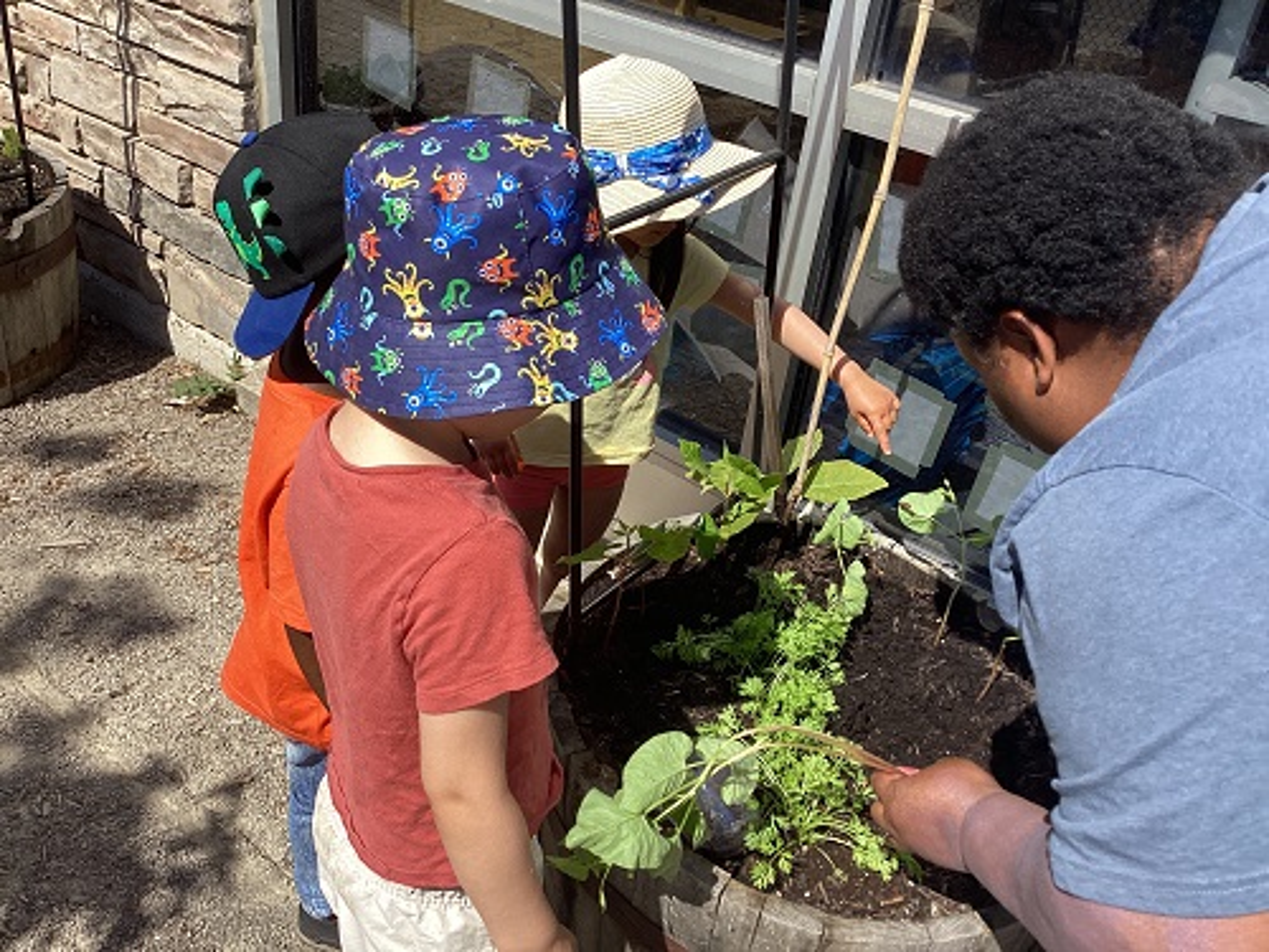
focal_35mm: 31
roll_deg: -7.4
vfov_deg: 45.4
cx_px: 634
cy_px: 476
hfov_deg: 58.4
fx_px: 1136
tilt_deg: -33.3
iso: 25
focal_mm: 3.3
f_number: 2.4
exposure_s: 1/1116
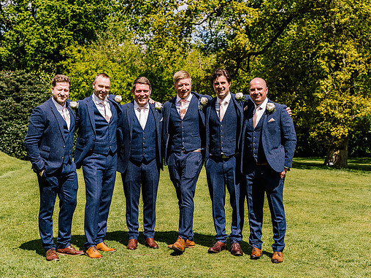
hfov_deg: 34.3
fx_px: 600
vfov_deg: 26.1
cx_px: 179
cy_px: 140
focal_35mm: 56
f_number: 4.5
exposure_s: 1/1000
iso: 160
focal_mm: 51
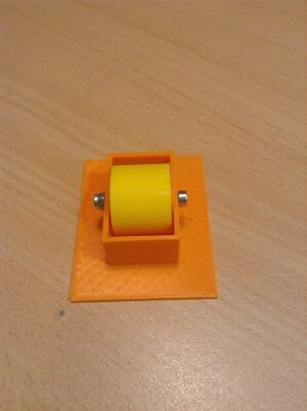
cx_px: 154
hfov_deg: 42.9
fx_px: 391
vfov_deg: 55.4
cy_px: 206
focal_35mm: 33
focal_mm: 3.3
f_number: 2.4
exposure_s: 1/25
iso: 50
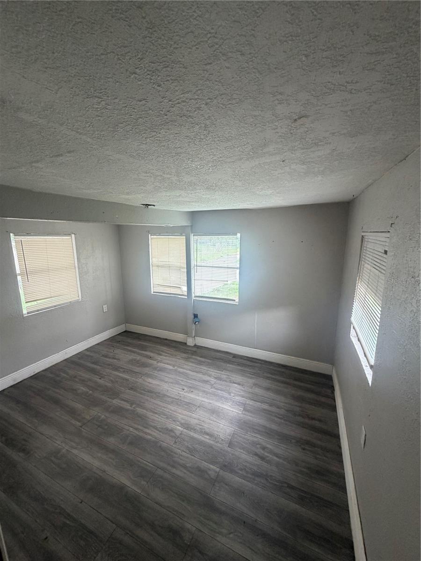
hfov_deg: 85.7
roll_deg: -1.3
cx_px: 210
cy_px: 280
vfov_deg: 102.1
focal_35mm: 14
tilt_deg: -10.7
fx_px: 227
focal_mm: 2.22
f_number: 2.2
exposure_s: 1/121
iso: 200
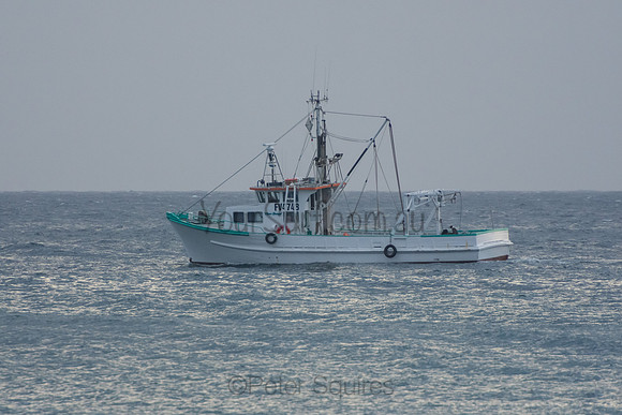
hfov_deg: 3.4
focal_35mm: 608
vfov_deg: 2.3
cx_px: 311
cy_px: 208
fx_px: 10509
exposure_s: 1/1600
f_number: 5.6
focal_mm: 400
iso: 1400
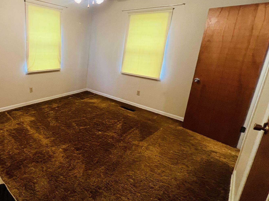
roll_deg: -3.5
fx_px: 155
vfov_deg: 65.4
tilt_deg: -14.2
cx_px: 73
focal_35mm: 20
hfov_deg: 76.7
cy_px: 81
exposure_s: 1/60
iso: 320
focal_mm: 1.57
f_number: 1.8
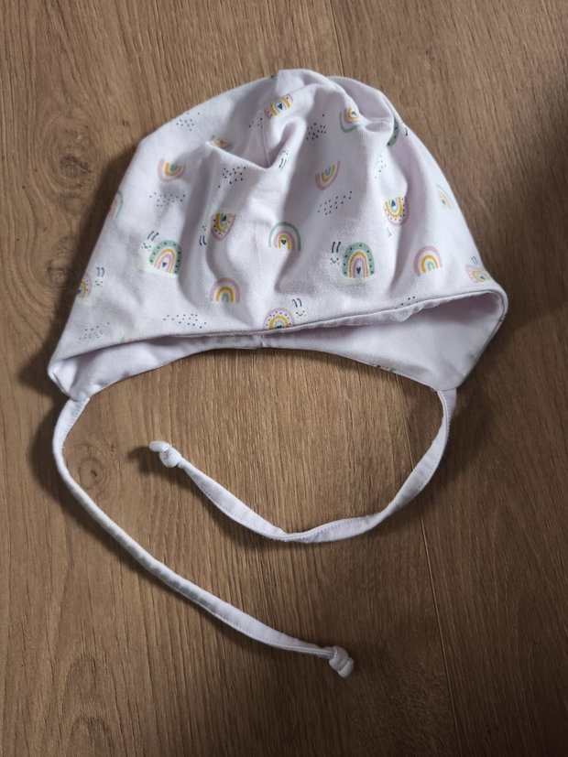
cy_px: 378
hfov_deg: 58.9
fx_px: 503
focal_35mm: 23
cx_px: 284
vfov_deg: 73.9
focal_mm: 6.57
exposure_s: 1/33.3
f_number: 1.6
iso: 640
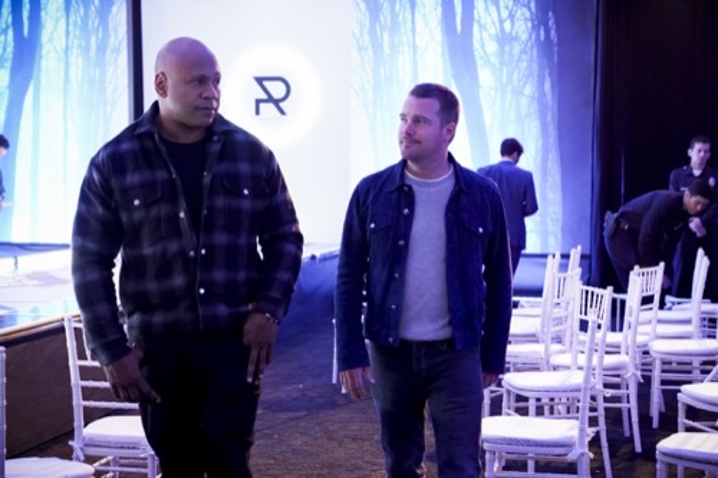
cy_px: 239
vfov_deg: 20.0
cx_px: 359
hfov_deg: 29.7
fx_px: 1356
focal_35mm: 68
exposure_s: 1/200
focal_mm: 68
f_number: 4
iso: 8000
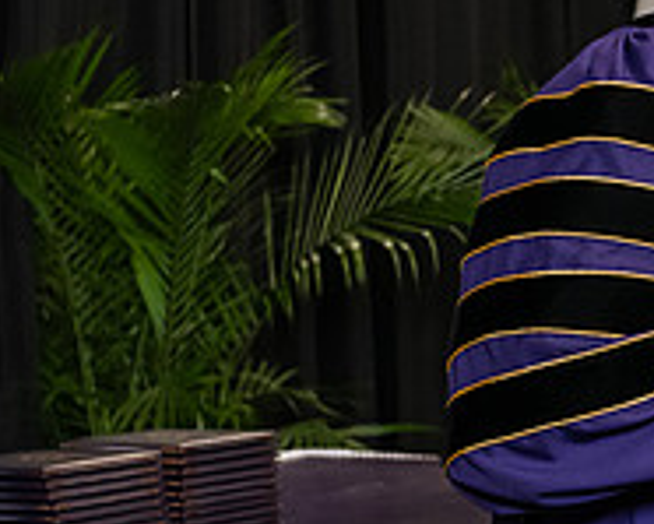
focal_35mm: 205
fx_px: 3970
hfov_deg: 9.2
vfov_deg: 7.5
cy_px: 311
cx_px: 1009
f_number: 5
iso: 2500
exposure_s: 1/200
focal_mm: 70
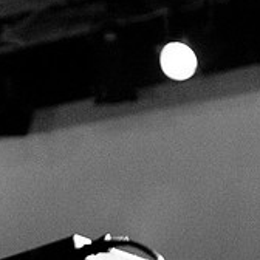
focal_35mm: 132
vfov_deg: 13.1
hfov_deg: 12.5
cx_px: -138
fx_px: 1122
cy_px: 30
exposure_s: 1/20
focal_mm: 30
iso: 1000
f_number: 1.4
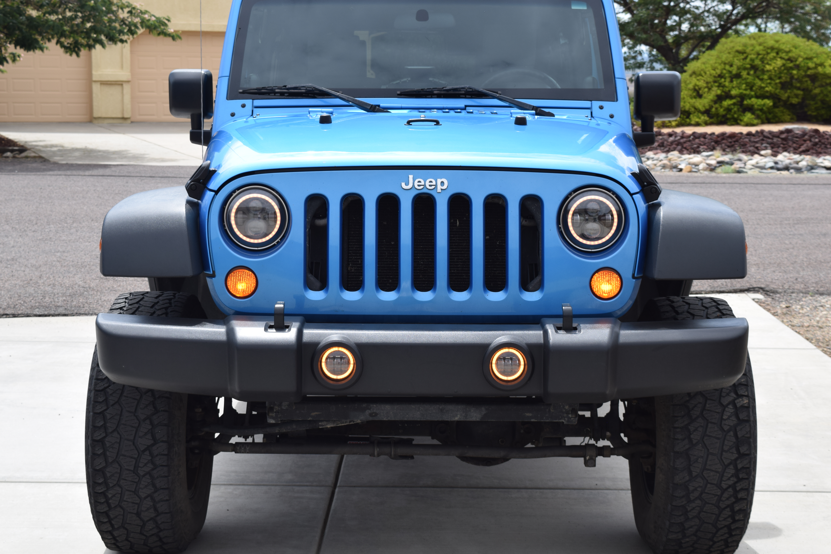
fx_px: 1385
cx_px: 416
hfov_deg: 33.4
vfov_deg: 22.6
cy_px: 277
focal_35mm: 60
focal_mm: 40
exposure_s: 1/320
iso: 200
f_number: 9
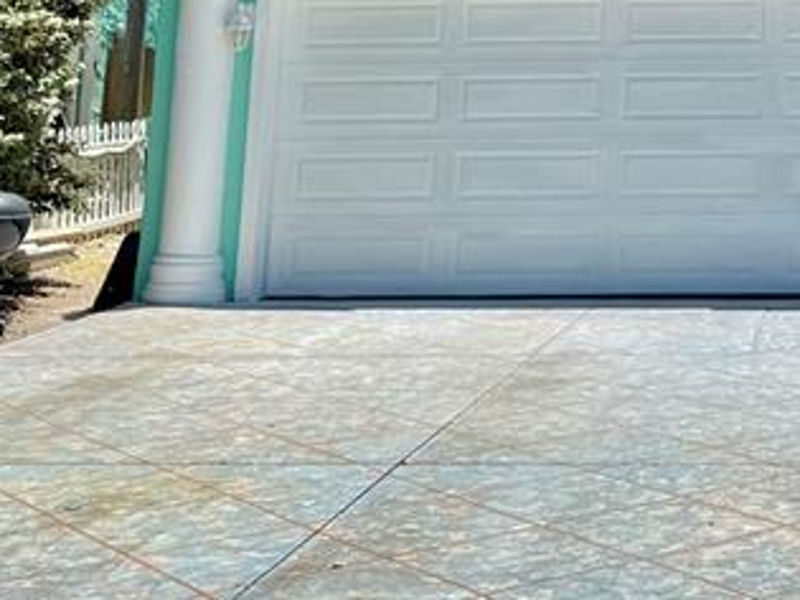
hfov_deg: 23.7
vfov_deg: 17.0
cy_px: -305
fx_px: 1802
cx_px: 843
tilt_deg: +14.5
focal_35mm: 78
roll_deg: +0.4
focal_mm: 6.76
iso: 80
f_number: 1.78
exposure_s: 1/7353
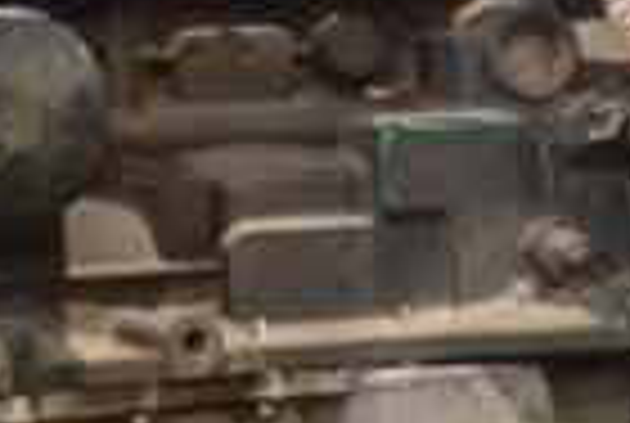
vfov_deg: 6.7
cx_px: -4
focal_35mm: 205
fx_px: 3595
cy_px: 108
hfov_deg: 9.9
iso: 3200
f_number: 4.8
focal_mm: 32
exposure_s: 1/100
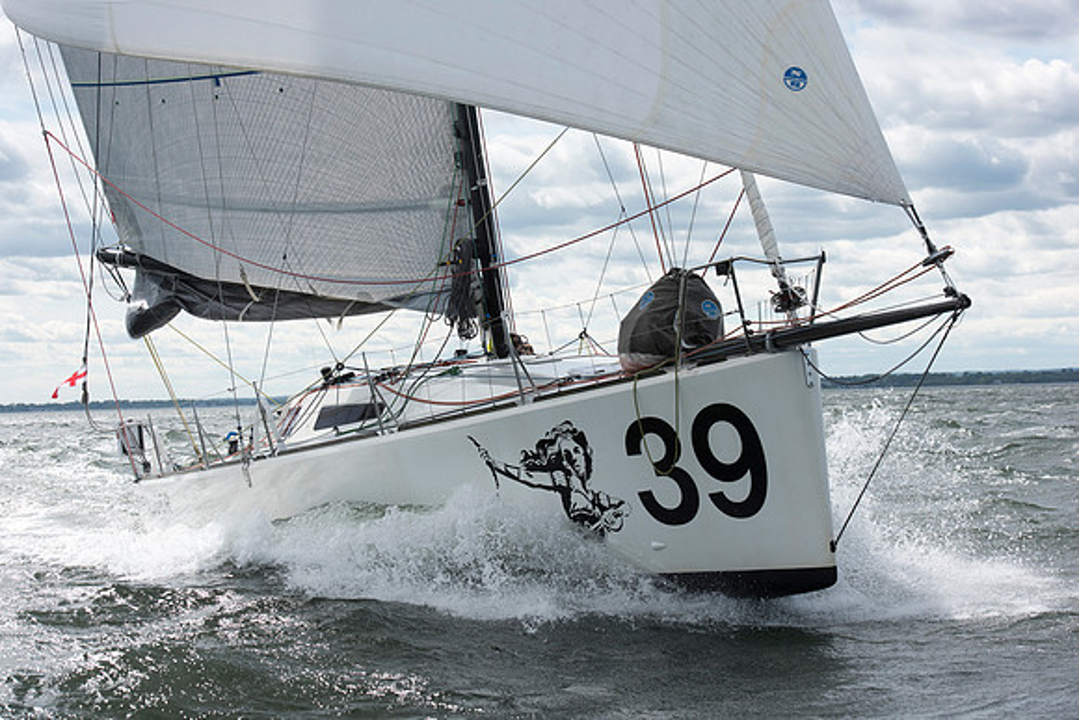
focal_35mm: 80
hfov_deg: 25.4
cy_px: 360
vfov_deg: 17.1
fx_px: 2398
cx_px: 540
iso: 320
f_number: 9
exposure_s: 1/1000
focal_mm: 80
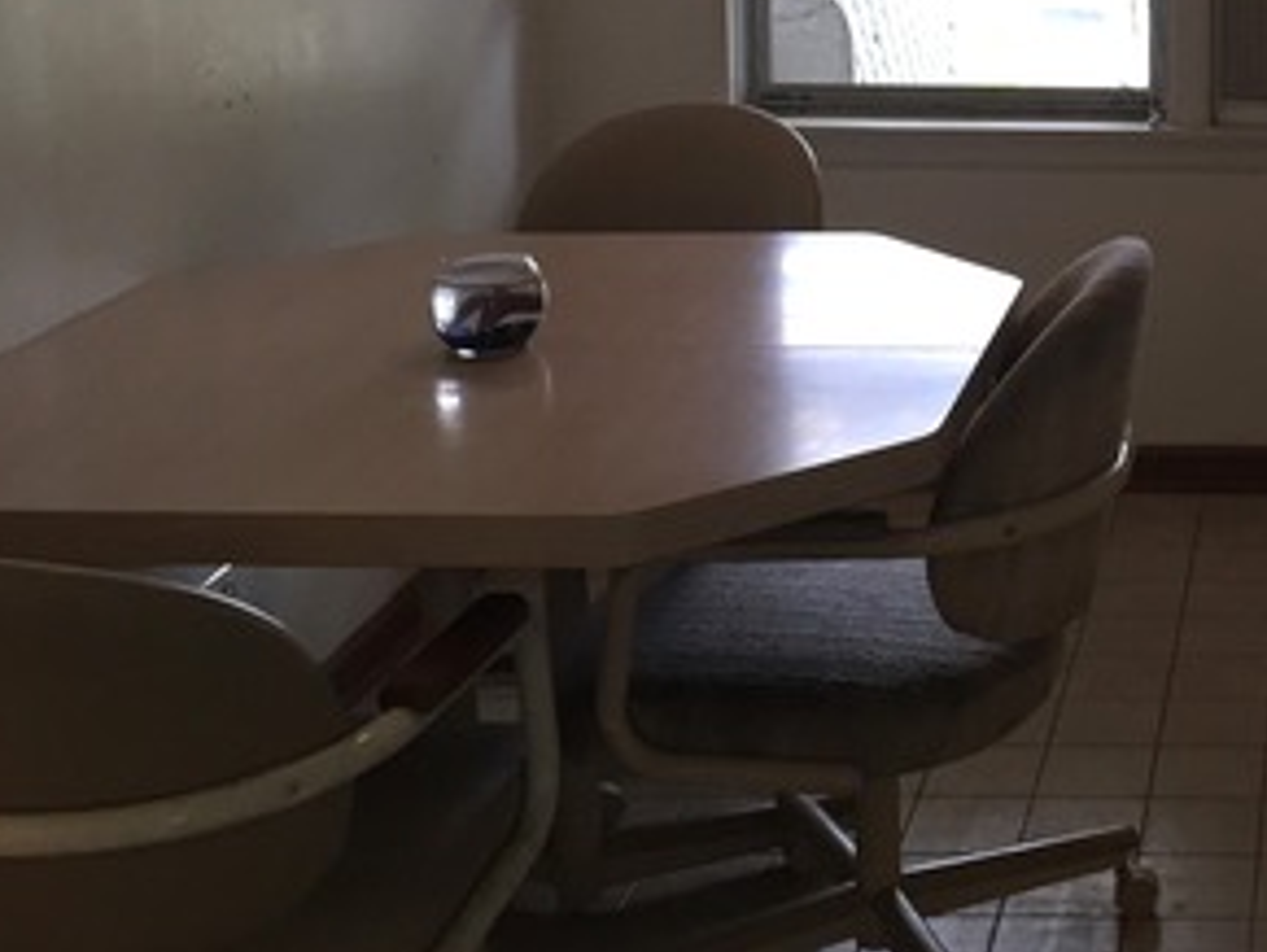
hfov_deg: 28.2
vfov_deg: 22.1
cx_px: 1306
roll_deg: -0.6
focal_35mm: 64
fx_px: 2344
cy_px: 9
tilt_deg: -7.6
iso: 40
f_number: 2.2
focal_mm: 4.15
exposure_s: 1/30
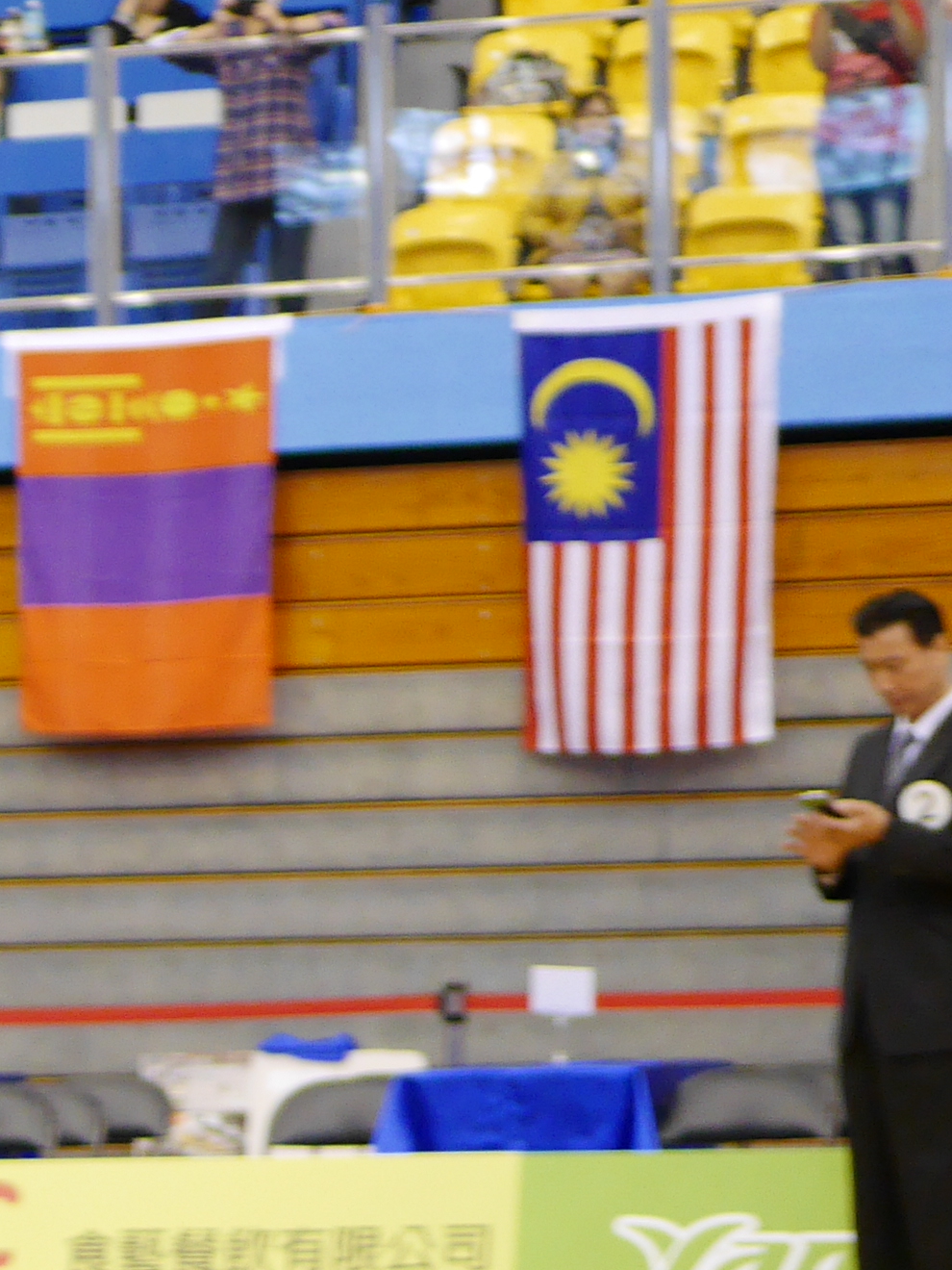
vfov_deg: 11.3
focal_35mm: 174
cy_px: 1021
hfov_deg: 8.1
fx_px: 6380
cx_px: -954
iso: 800
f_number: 1.7
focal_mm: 25
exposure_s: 1/125
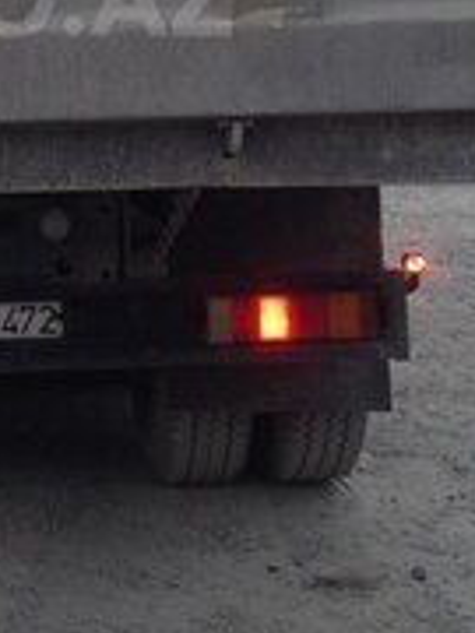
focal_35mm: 91
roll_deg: +1.0
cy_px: -4
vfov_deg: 20.8
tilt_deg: +2.6
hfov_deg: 15.8
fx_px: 1665
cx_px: -39
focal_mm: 4.12
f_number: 2.4
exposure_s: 1/40
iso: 64
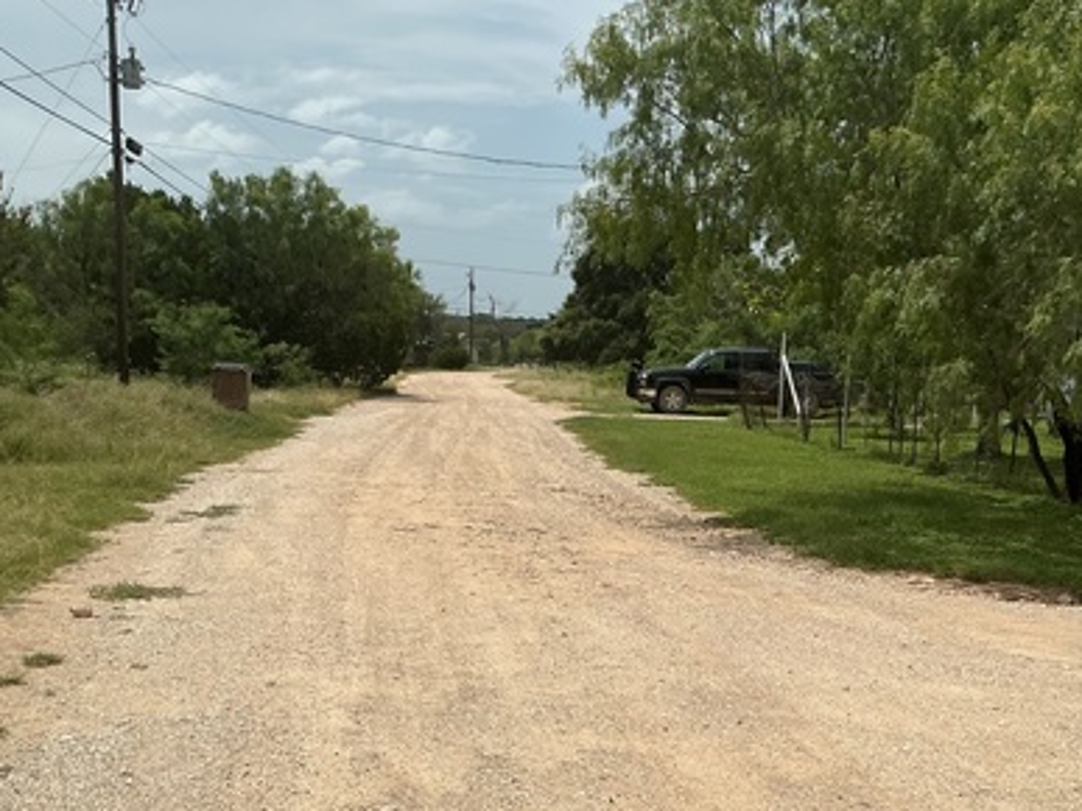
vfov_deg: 29.7
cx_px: 637
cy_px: 624
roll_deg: +0.3
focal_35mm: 48
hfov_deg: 39.5
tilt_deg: -10.0
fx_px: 1500
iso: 25
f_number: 1.8
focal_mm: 3
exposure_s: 1/5263
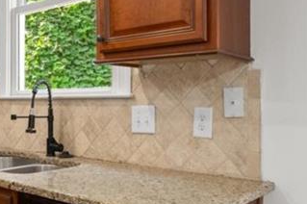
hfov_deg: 42.6
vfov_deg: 29.7
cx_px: 87
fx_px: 383
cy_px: 121
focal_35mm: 45
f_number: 7.1
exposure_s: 1/10
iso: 800
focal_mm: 14
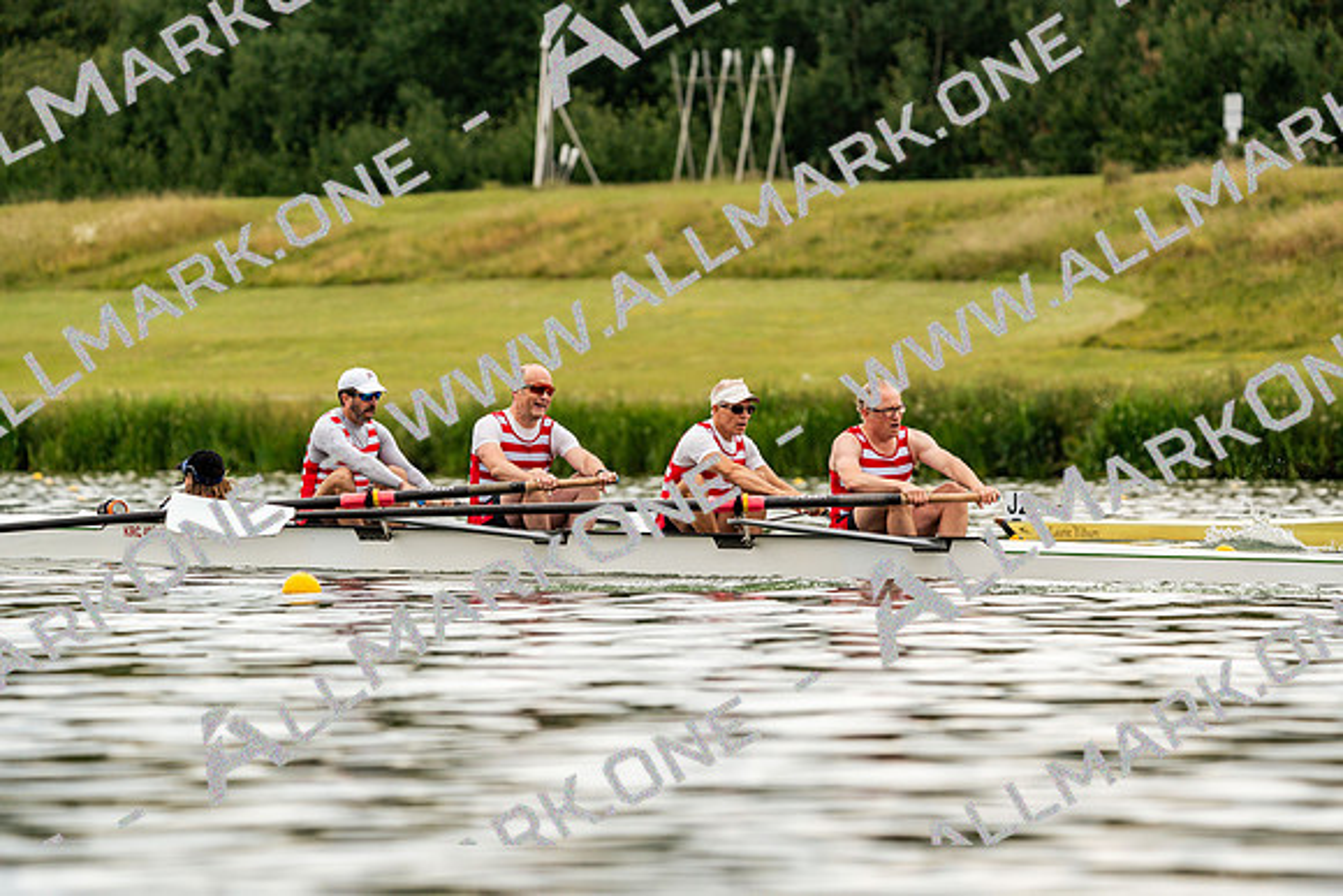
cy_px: 448
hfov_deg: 6.5
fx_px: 11753
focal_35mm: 315
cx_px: 672
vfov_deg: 4.4
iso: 400
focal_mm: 315
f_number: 6.3
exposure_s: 1/2000
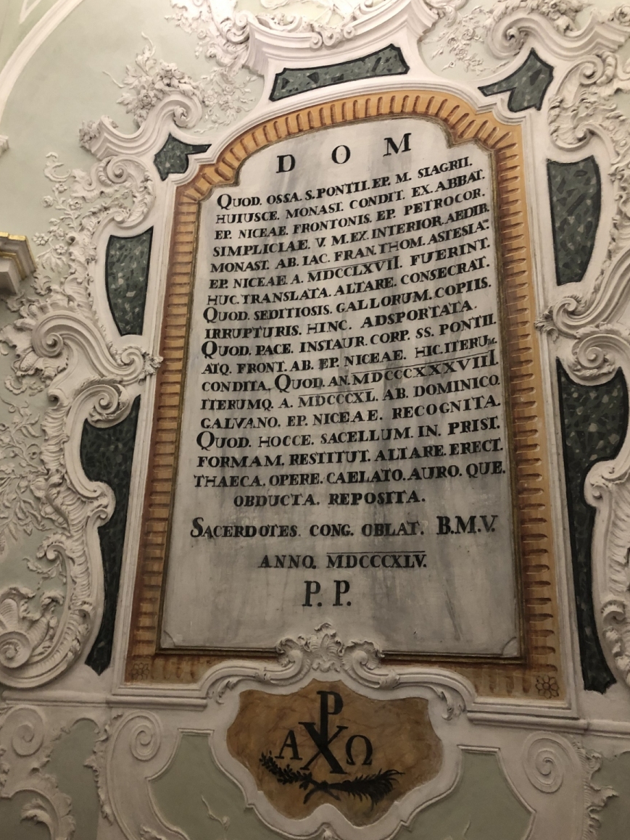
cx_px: 318
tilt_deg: +17.8
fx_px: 704
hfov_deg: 48.2
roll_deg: -2.1
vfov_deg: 61.7
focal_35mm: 29
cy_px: 426
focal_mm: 3.99
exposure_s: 1/17
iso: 100
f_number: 1.8
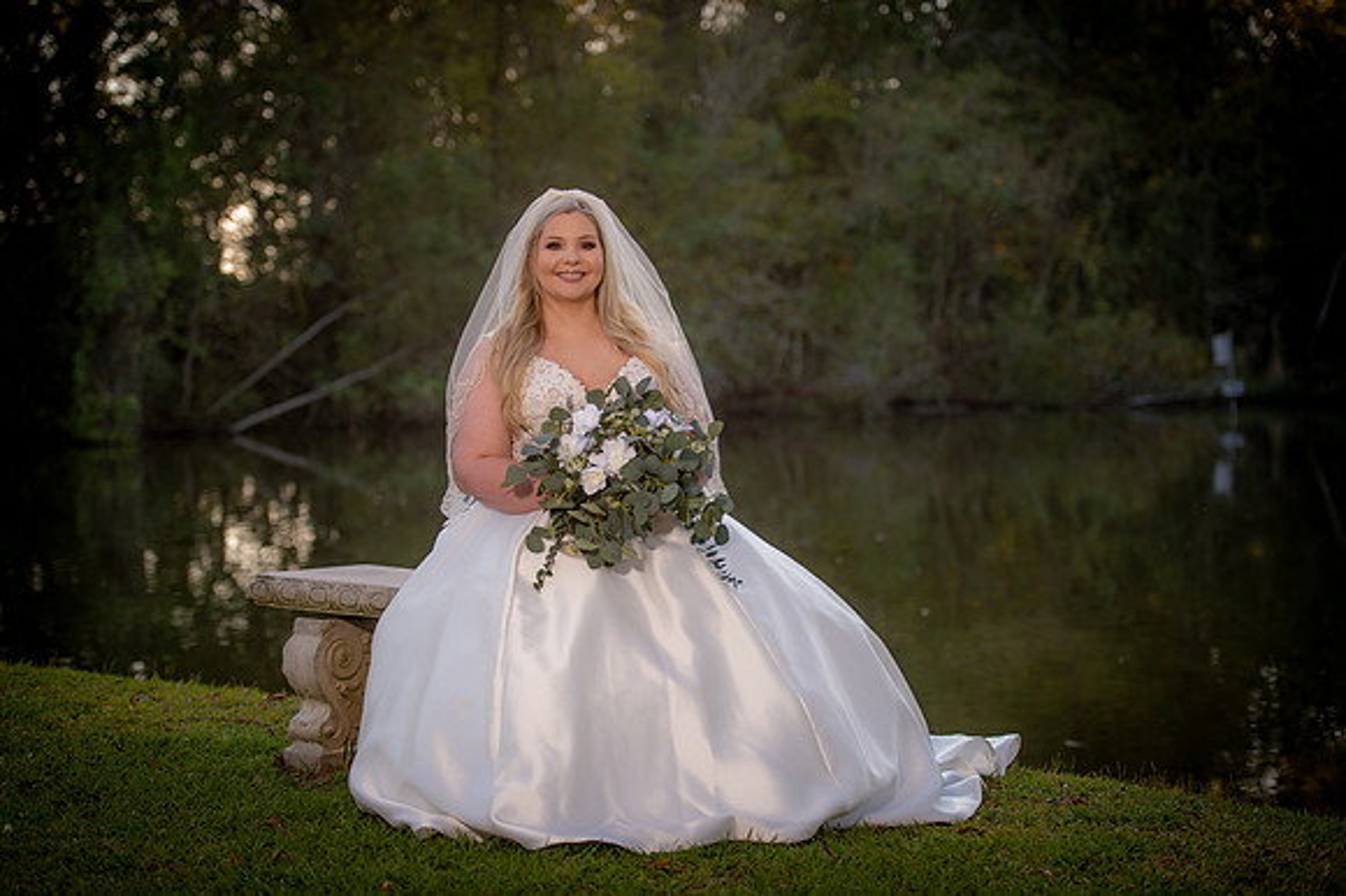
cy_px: 448
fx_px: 2616
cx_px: 673
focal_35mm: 70
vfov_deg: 19.4
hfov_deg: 28.9
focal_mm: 70
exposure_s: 1/200
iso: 80
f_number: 2.8
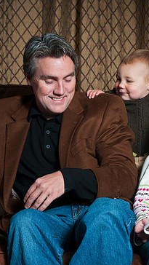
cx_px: 44
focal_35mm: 97
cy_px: 146
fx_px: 681
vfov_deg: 22.0
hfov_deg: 12.5
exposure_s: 1/160
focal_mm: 50
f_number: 5
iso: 100
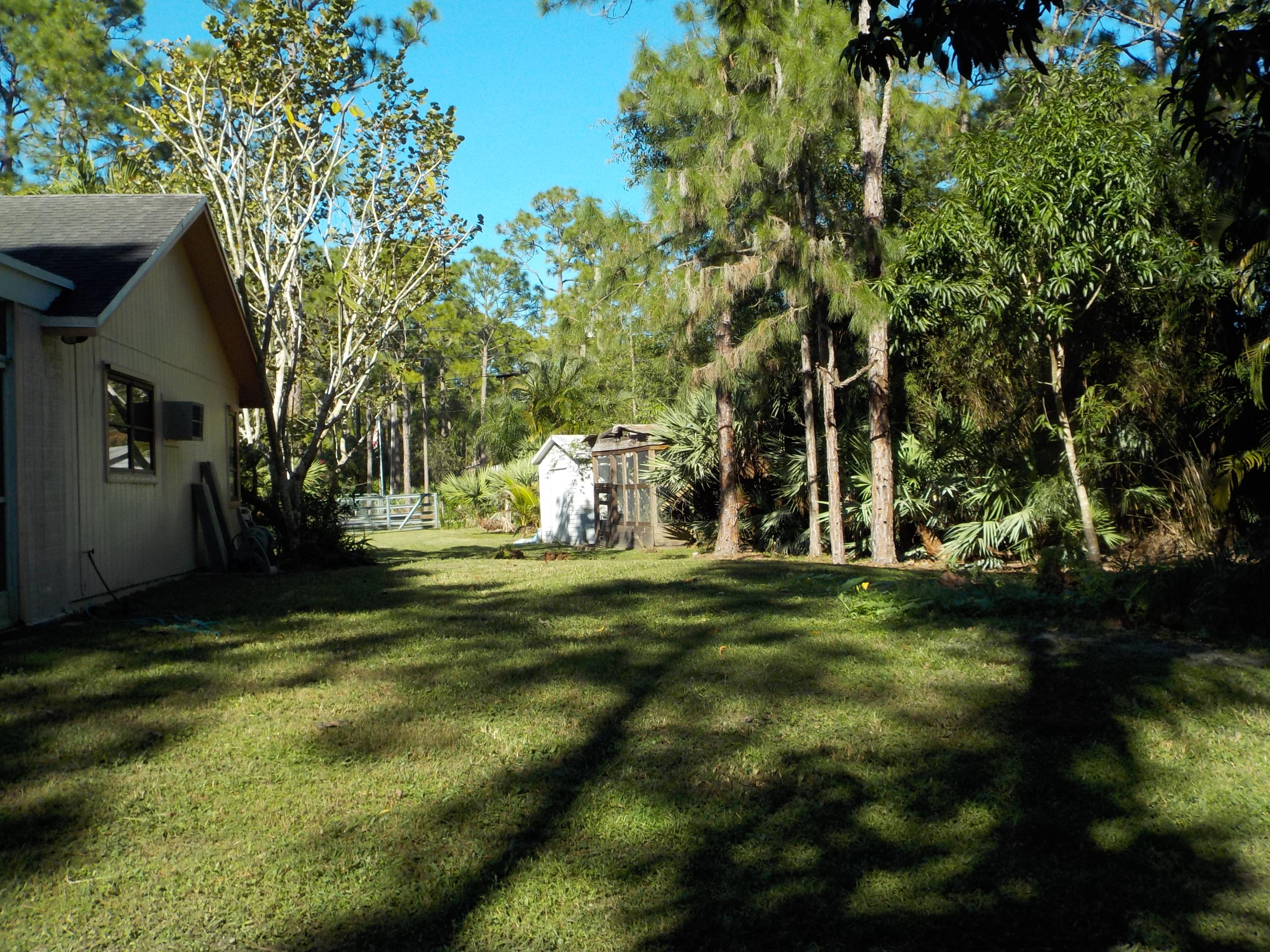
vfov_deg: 37.7
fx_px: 1394
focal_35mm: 38
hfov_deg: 49.0
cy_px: 476
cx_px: 635
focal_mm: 5.2
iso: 125
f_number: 3.7
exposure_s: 1/640
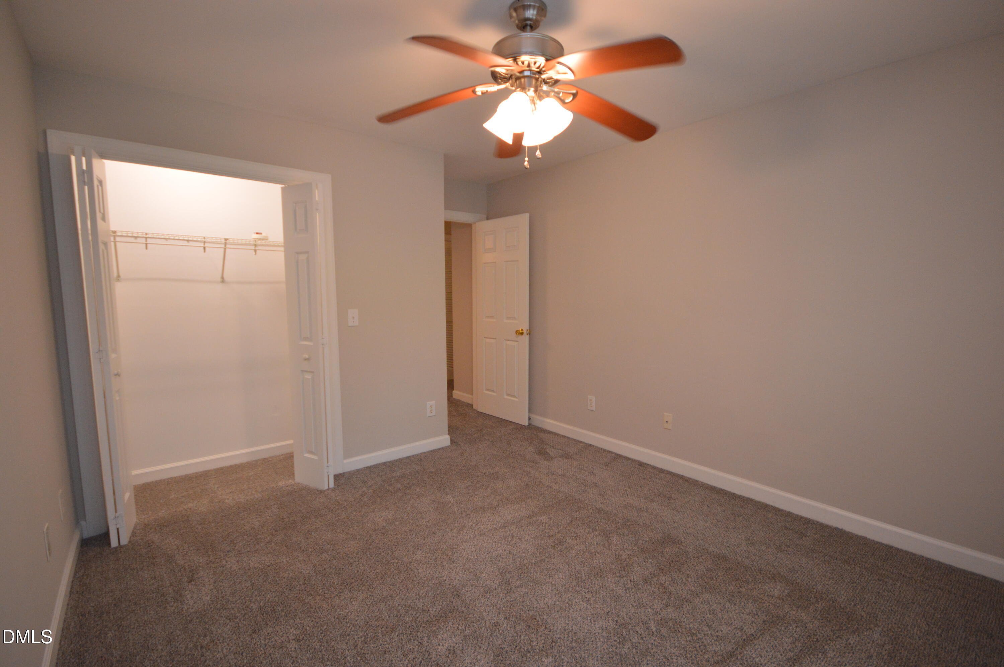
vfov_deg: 77.2
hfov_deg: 100.4
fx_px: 418
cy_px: 334
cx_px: 502
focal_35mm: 15
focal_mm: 10
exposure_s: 1/60
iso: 900
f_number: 4
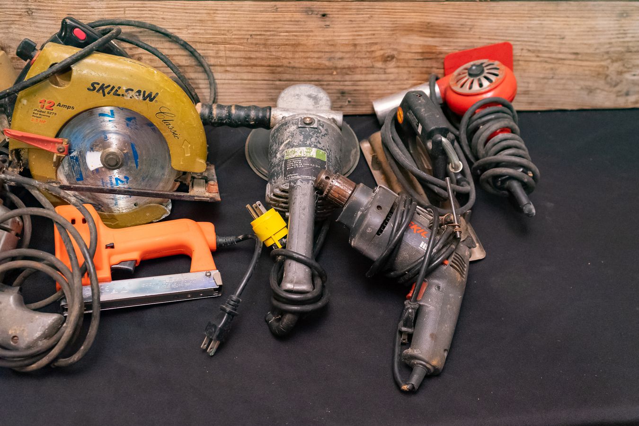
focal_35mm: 37
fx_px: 658
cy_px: 213
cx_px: 349
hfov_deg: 51.7
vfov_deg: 35.9
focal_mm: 34
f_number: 4
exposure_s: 1/60
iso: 3200
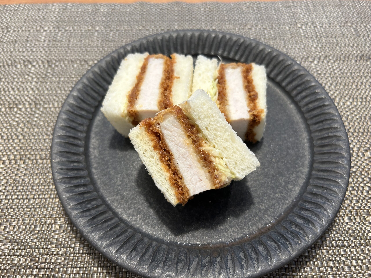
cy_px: 139
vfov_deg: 53.1
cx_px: 186
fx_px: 279
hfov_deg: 67.3
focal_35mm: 26
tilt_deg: -59.9
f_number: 1.5
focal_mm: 5.7
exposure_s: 1/60
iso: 80
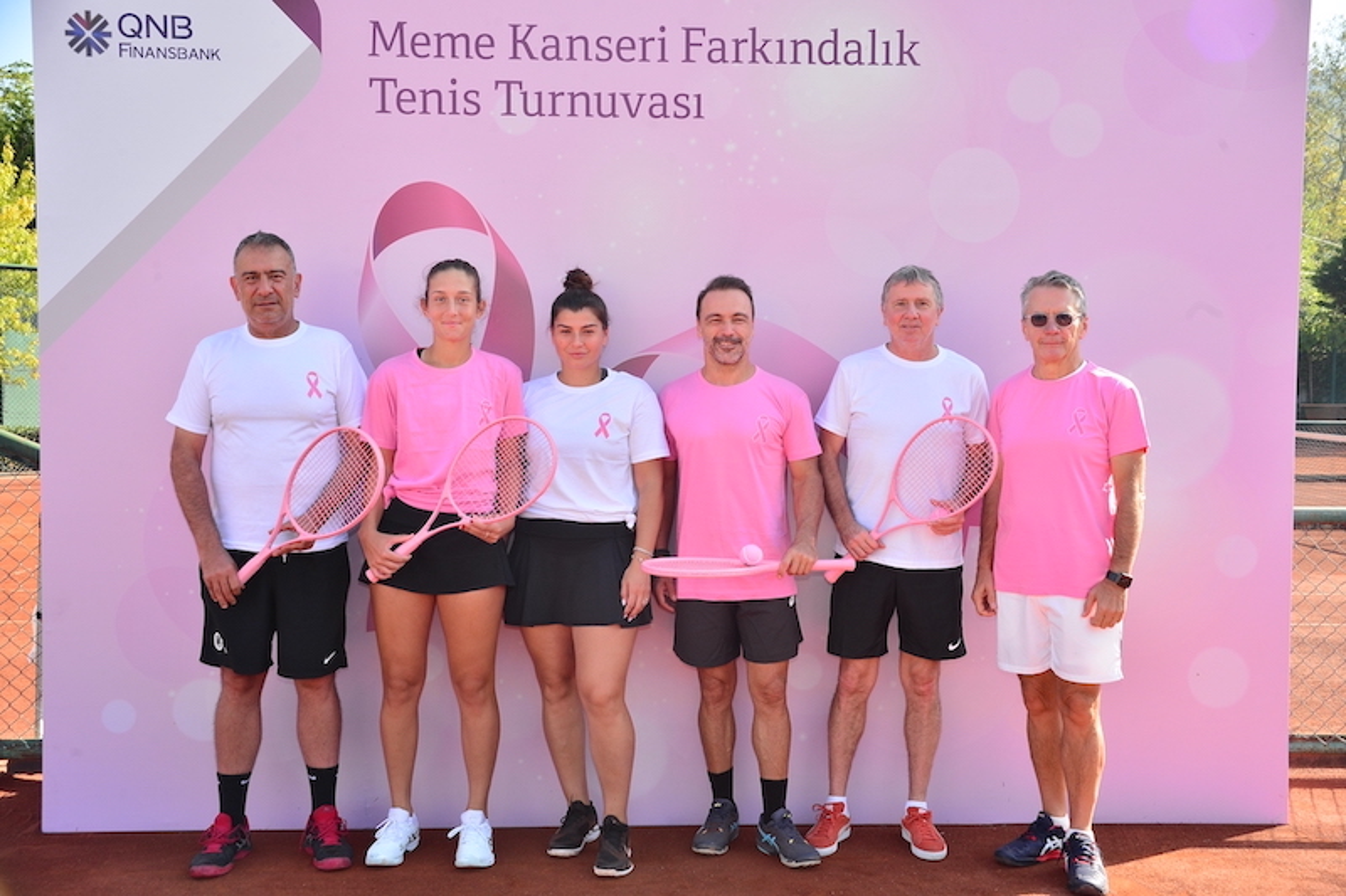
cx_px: 673
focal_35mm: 42
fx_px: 1570
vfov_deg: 31.9
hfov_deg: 46.4
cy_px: 448
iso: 500
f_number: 11
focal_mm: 42
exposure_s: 1/250
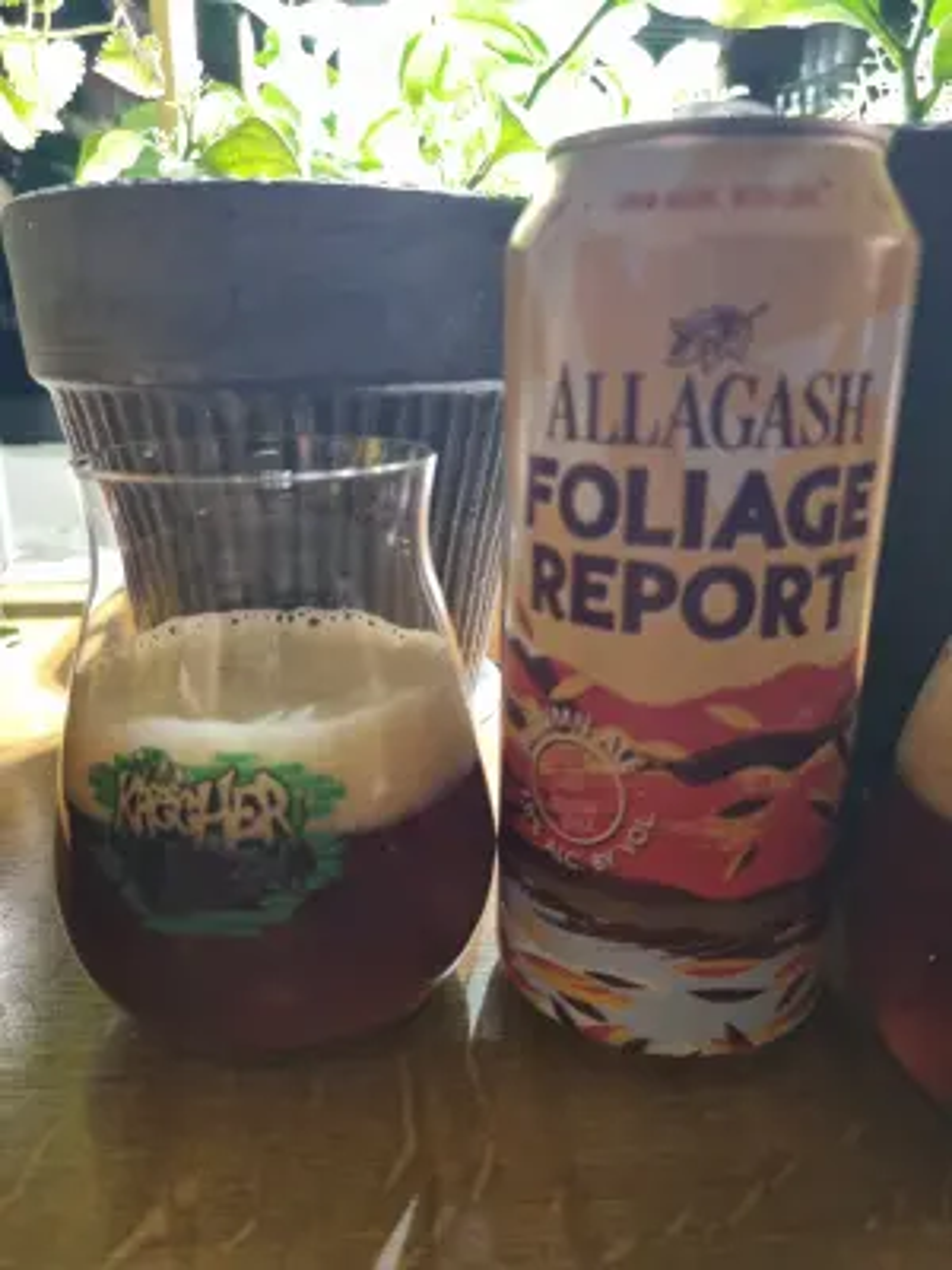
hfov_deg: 53.1
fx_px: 953
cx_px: 476
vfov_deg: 67.3
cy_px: 635
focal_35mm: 26
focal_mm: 5.4
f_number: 1.8
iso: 640
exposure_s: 1/33
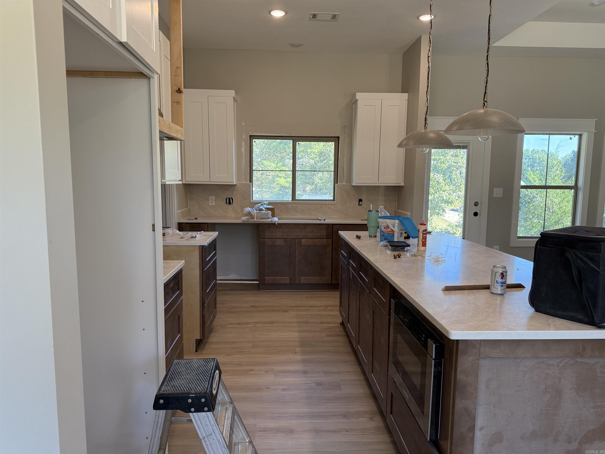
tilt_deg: -6.5
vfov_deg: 56.8
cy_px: 227
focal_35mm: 24
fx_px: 419
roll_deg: -1.0
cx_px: 302
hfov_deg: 71.6
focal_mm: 6.76
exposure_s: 1/193
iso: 160
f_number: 1.78
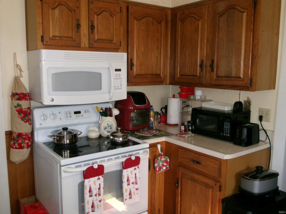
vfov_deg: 39.6
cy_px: 107
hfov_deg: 51.4
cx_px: 143
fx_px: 297
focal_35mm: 36
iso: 320
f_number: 4.5
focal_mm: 6.4
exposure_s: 1/34
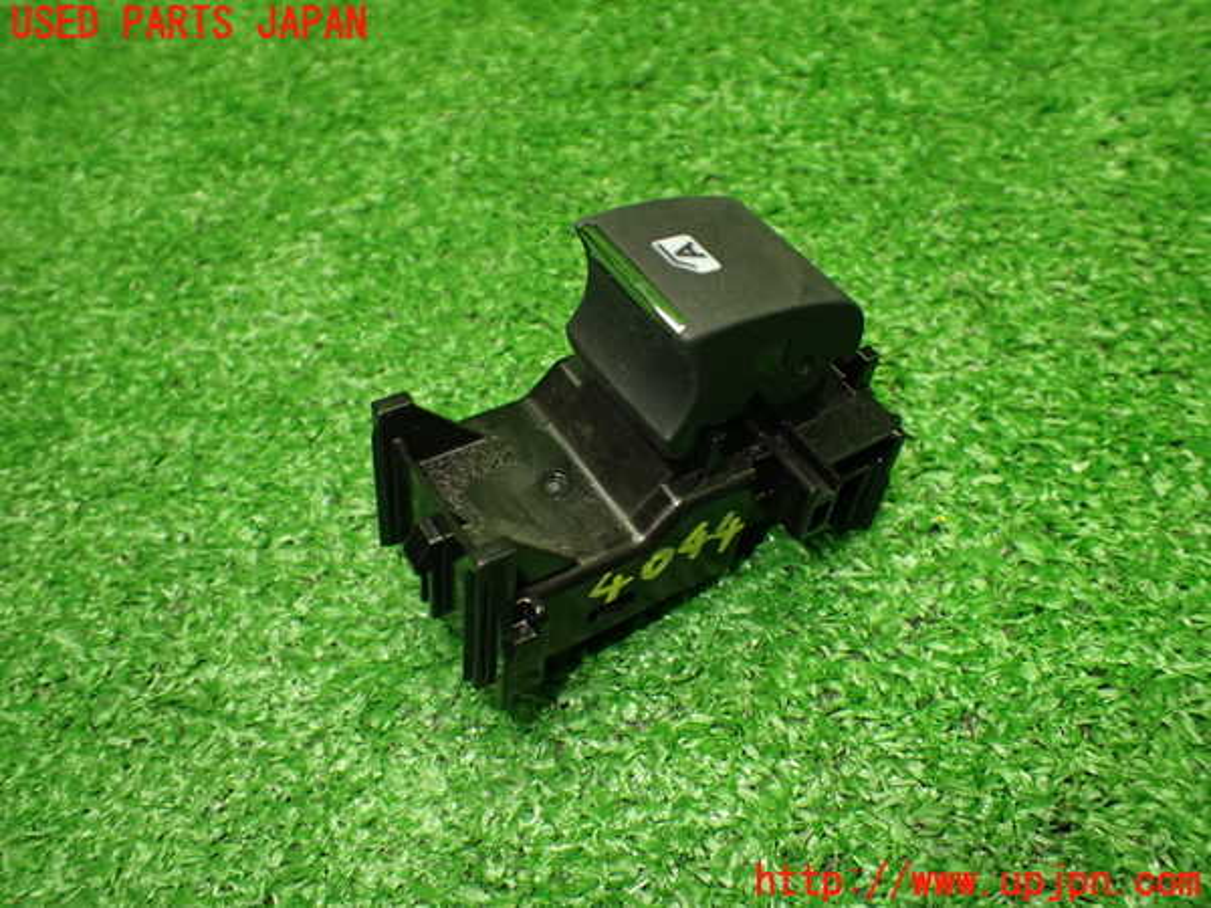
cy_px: 454
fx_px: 1050
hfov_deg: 60.0
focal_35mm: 30
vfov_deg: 46.8
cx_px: 606
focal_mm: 5.4
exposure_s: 1/125
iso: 640
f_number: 2.3
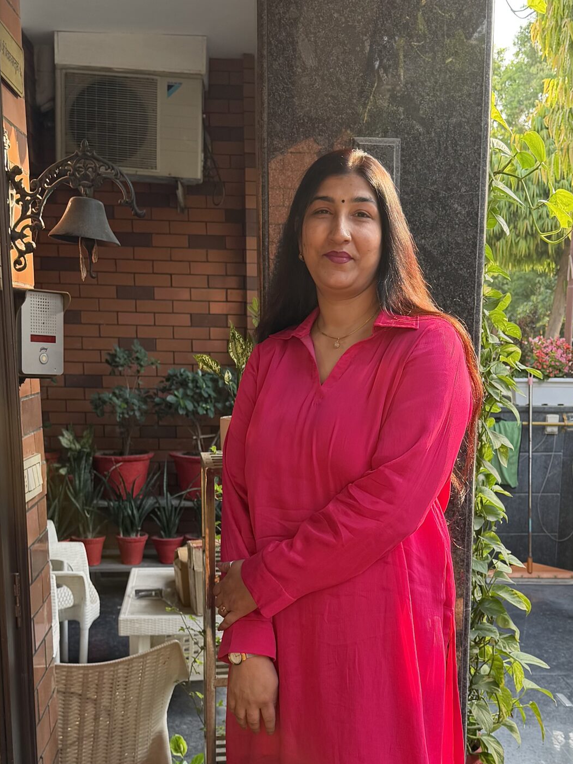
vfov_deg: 42.1
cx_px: 340
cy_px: 534
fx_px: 971
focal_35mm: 44
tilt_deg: -11.4
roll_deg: -0.4
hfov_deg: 32.8
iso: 80
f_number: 1.78
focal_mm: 6.76
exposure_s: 1/207
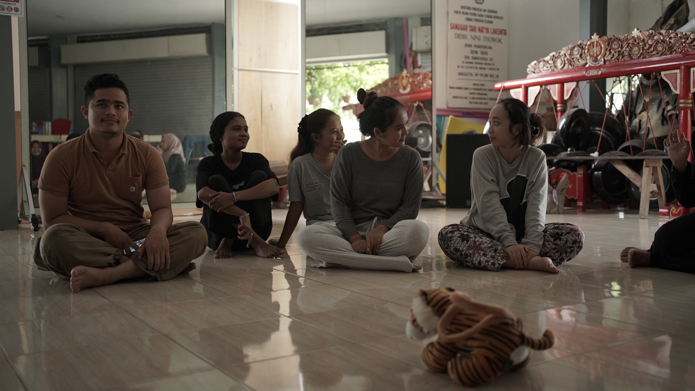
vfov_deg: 32.0
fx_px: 682
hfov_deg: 54.0
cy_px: 194
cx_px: 349
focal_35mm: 37
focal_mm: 35
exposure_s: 1/200
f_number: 2.2
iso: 1000
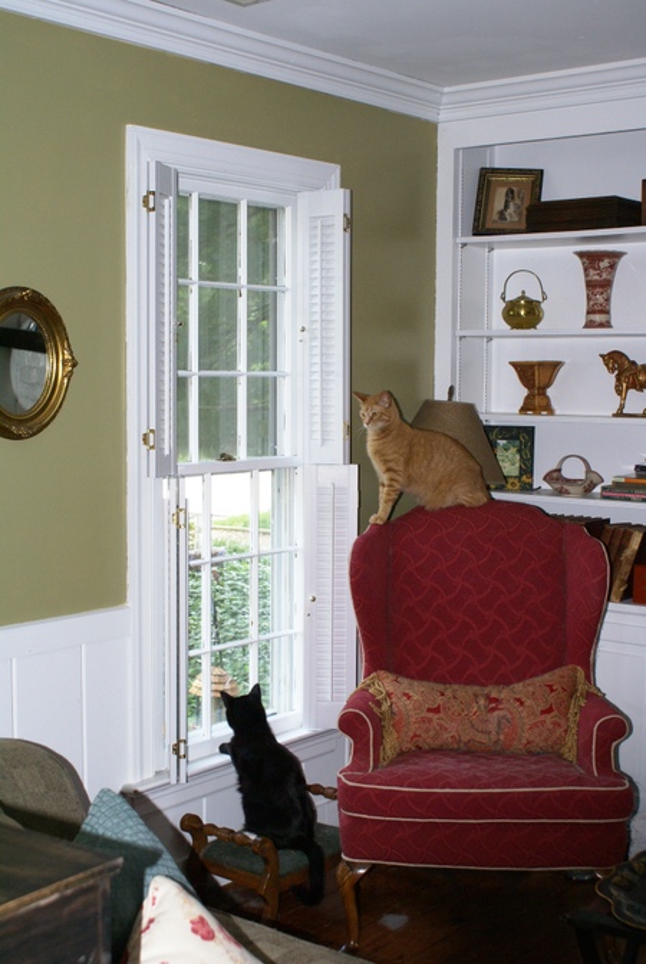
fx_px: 1207
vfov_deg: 43.6
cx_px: 323
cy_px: 482
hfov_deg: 30.0
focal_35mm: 45
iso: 400
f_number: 5
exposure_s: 1/80
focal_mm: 30
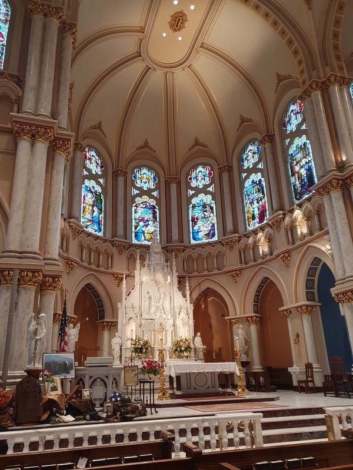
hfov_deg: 53.1
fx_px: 354
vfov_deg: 67.3
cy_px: 235
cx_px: 176
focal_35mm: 26
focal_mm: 4.32
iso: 160
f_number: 1.5
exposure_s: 1/60
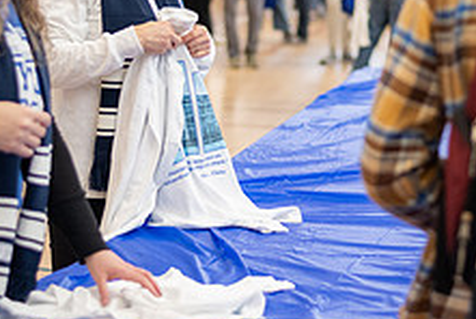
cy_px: 77
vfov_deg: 10.5
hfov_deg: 15.6
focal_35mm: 131
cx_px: 248
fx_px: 1734
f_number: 1.8
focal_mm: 50
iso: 1600
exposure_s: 1/500
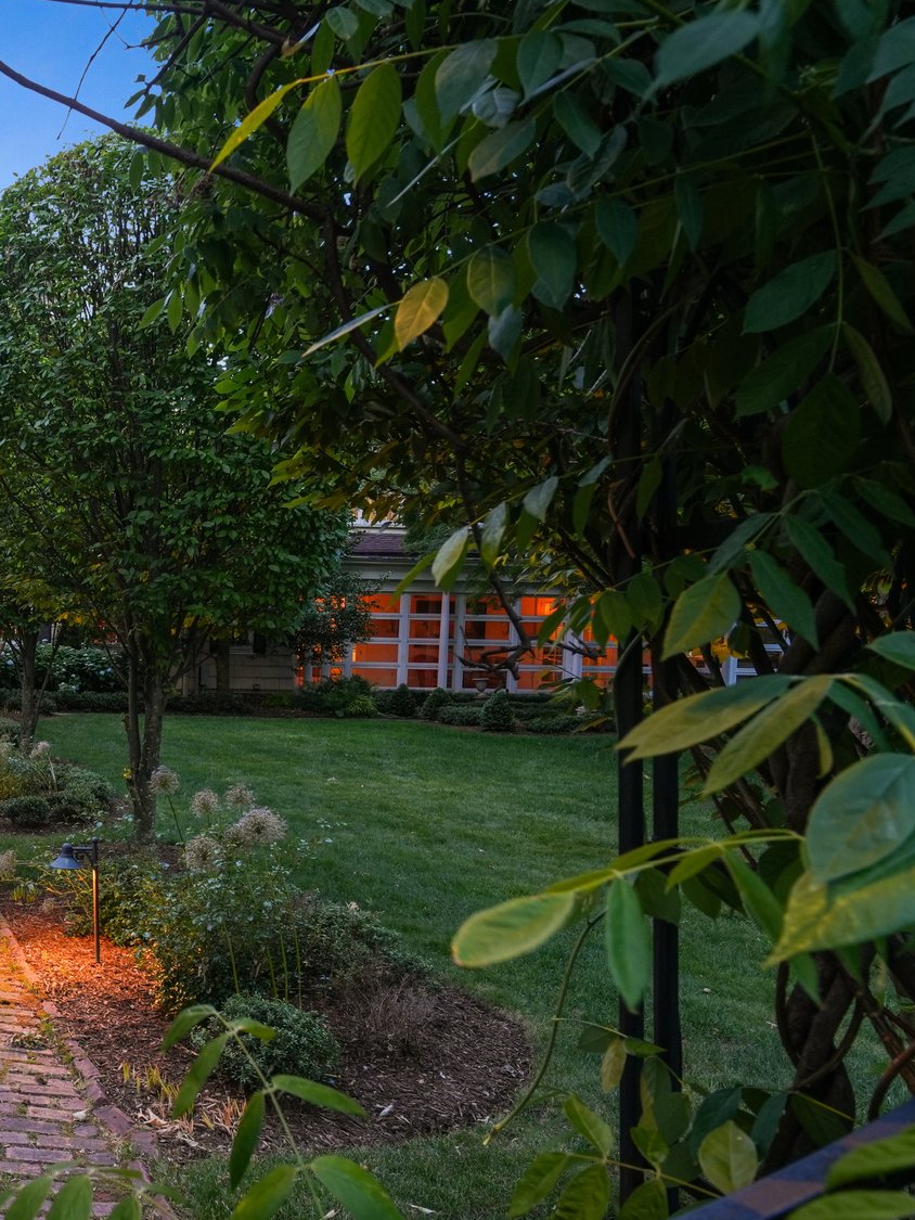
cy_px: 677
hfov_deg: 39.4
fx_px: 987
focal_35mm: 28
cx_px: -121
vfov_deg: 63.3
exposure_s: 1/1.25
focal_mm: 16
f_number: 8
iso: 400
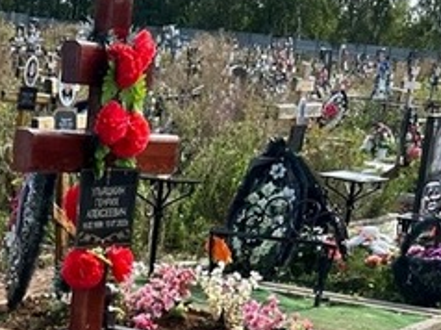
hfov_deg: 17.4
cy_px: 565
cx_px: 76
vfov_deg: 12.3
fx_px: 1425
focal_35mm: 112
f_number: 1.5
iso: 50
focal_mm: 5.7
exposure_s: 1/1869
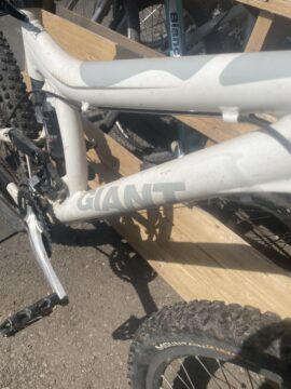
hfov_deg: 53.1
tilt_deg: -50.0
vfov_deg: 67.3
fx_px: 291
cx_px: 146
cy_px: 194
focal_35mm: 26
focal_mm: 4.2
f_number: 1.6
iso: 32
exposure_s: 1/5814
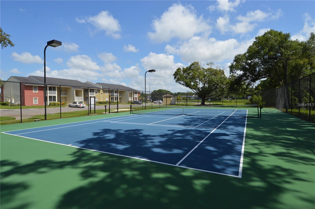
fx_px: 157
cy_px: 104
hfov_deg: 90.1
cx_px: 158
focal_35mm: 18
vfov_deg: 67.3
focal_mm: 12
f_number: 8
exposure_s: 1/250
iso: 100
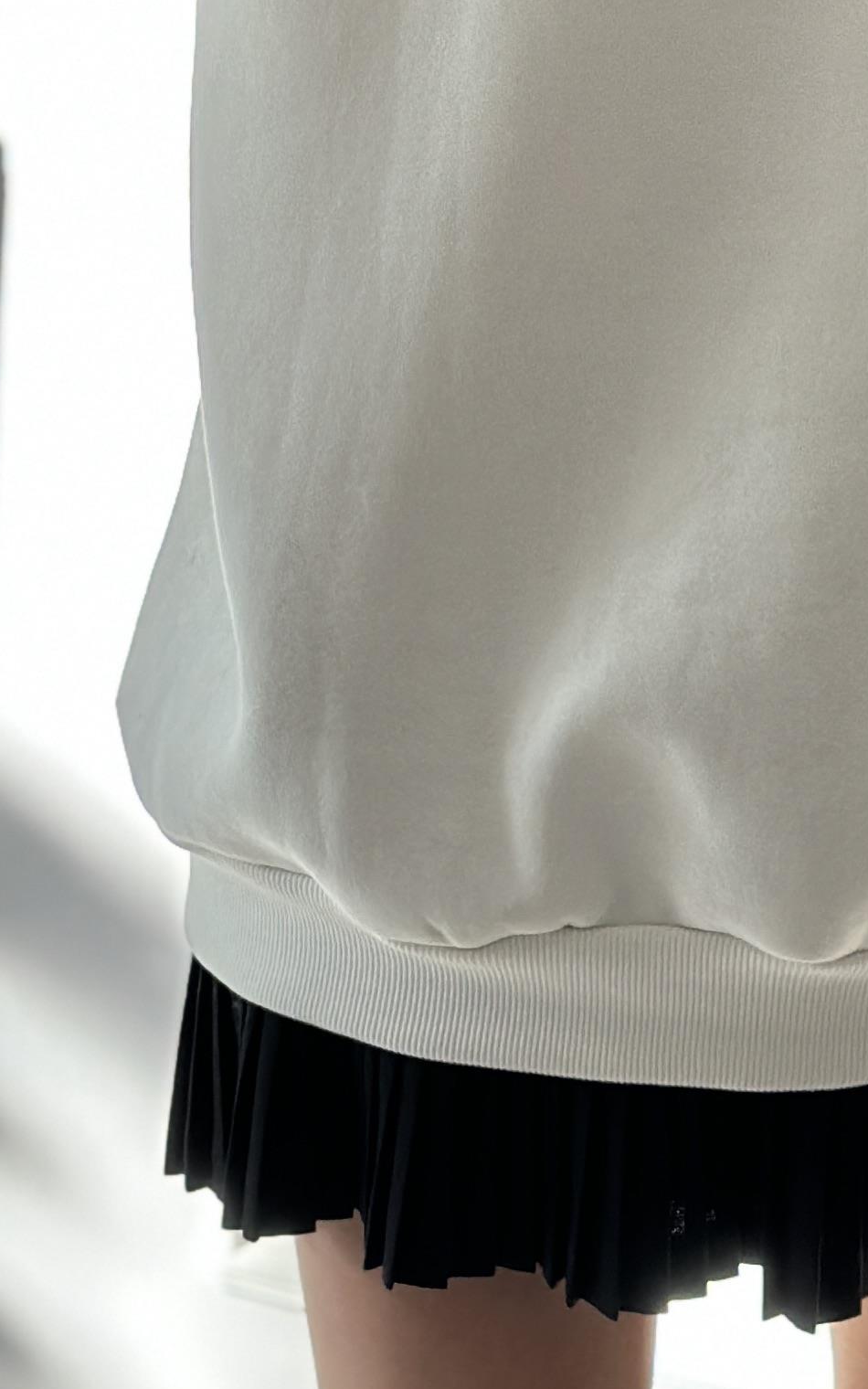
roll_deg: -3.8
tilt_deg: -9.0
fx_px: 5110
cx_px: 753
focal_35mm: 135
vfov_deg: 15.1
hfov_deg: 9.7
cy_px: -133
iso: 80
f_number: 1.78
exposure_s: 1/274
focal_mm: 6.86
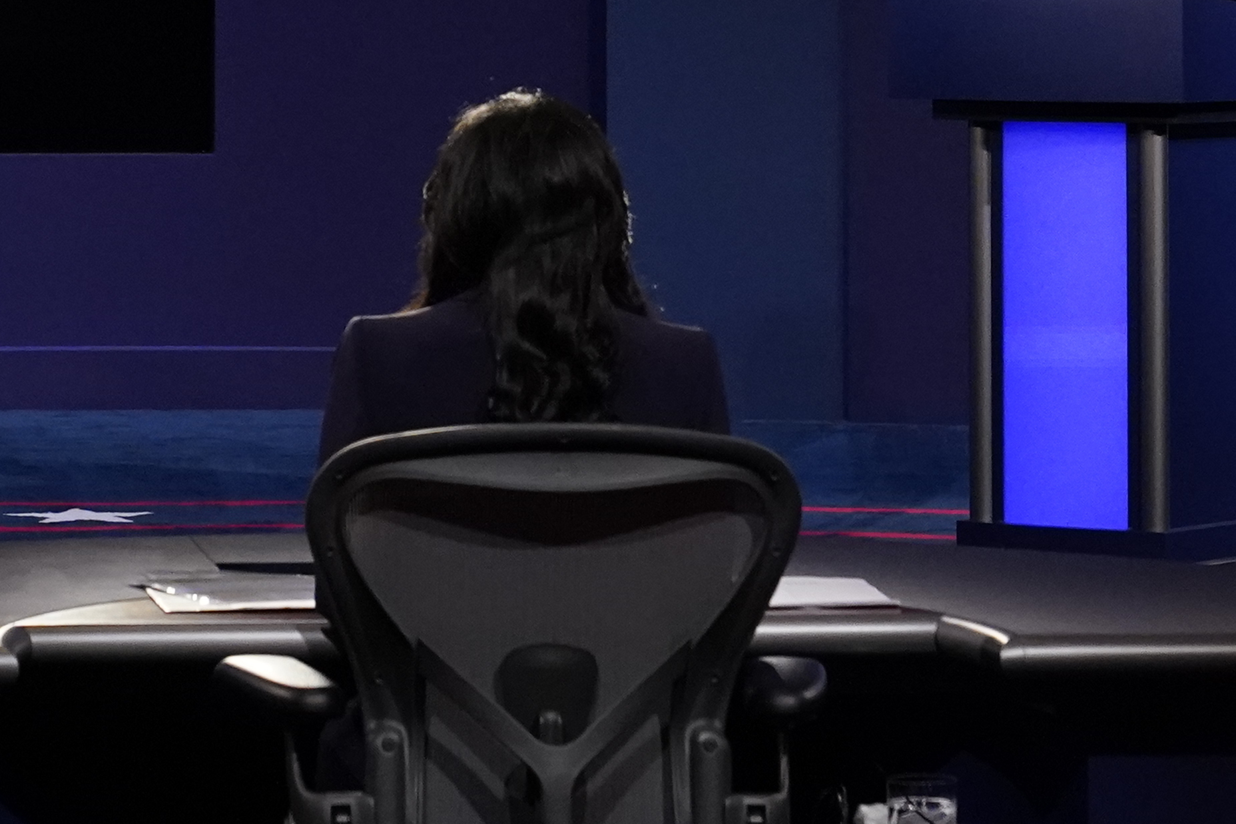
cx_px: 184
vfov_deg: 7.0
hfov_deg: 10.6
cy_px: -178
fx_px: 6660
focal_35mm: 194
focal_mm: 60
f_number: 4.5
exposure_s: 1/320
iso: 5000
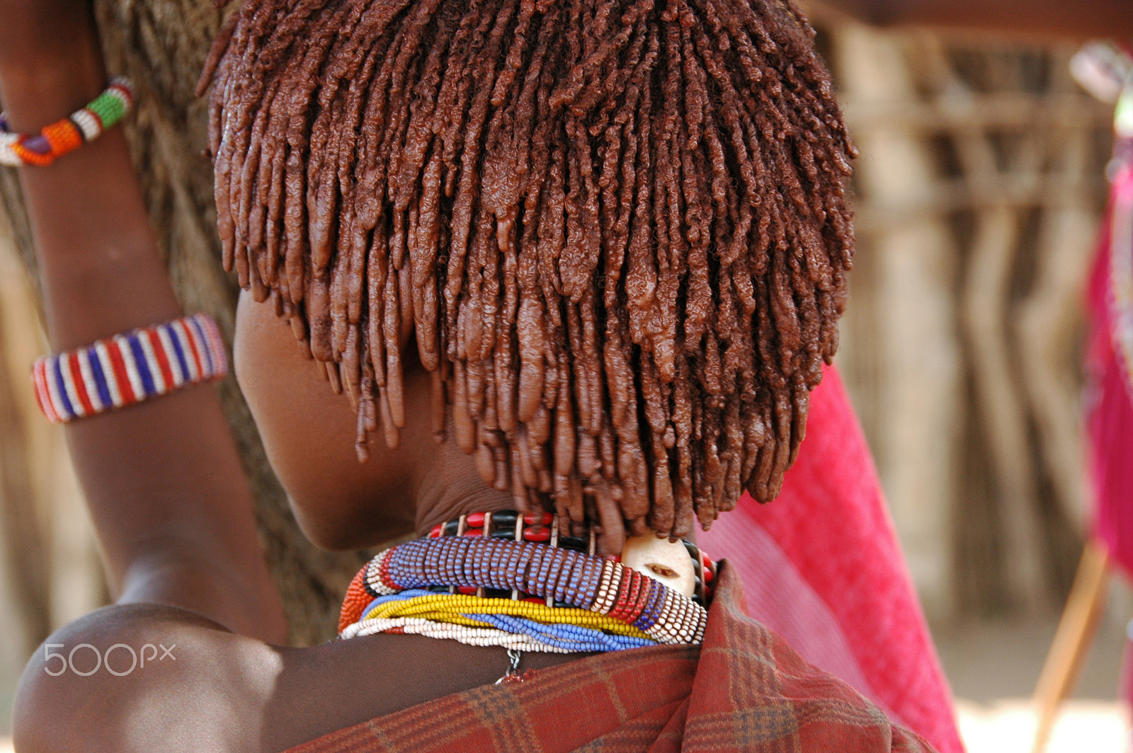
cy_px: 376
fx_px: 4245
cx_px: 566
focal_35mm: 135
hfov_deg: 15.2
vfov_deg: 10.1
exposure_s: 1/125
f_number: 8
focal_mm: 90
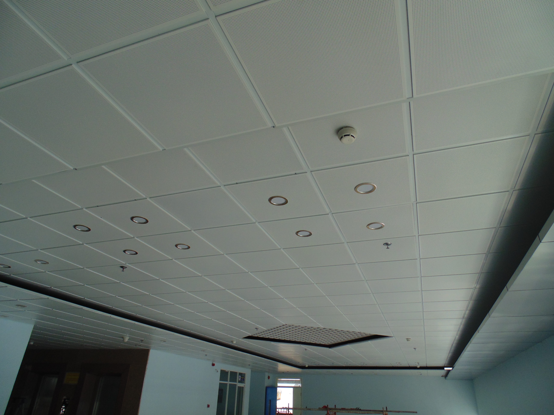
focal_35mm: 22
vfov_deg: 61.1
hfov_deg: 76.4
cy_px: 208
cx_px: 277
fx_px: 352
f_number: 3.1
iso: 80
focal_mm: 4
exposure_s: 1/250
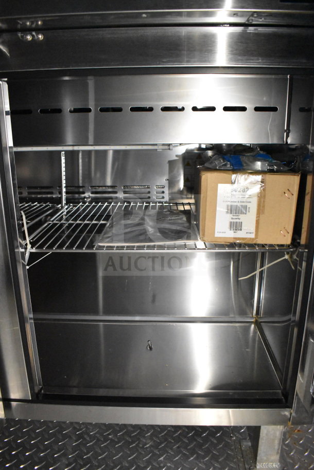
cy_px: 235
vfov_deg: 67.4
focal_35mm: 27
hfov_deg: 47.9
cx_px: 157
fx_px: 353
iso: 9000
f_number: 3.5
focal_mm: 18
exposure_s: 1/30
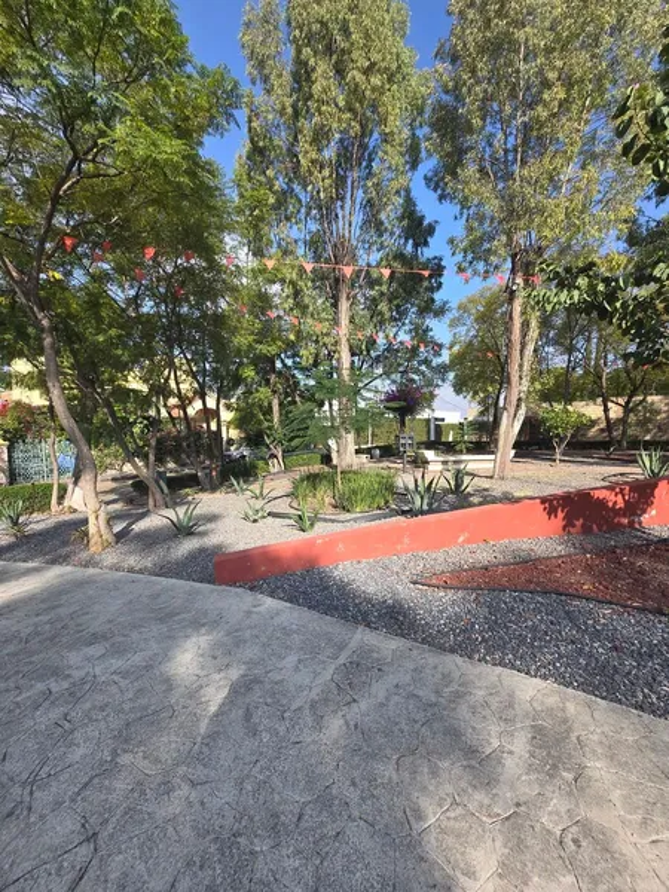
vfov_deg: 106.2
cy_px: 446
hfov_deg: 89.9
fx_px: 335
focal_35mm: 13
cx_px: 334
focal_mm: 1.7
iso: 25
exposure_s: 1/662
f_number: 2.2
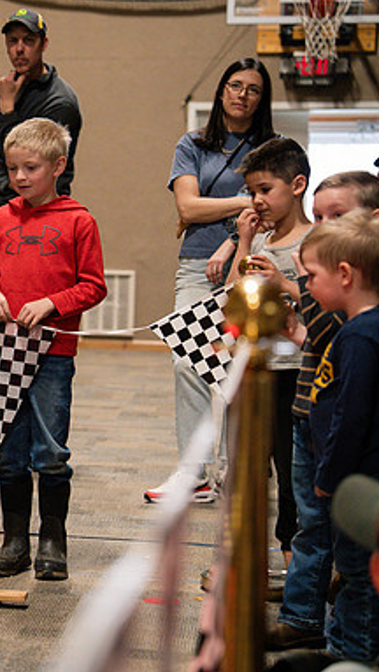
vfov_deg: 19.3
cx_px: -114
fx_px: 1979
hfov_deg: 10.7
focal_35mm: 111
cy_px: 334
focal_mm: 70
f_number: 2.8
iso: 2500
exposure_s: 1/320
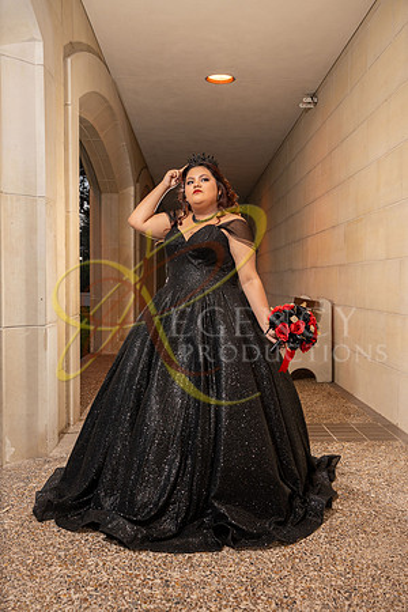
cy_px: 306
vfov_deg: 54.4
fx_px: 595
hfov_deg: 37.9
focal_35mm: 35
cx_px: 204
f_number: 5.6
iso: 500
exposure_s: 1/200
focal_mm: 35
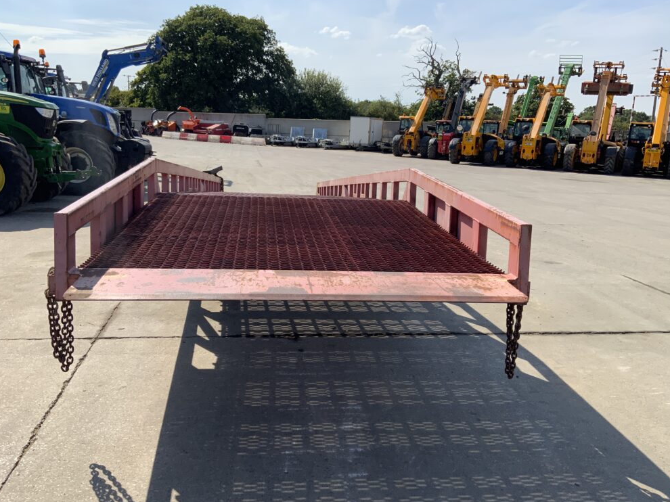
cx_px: 328
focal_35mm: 30
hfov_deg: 60.0
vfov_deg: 46.8
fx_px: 581
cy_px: 250
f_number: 1.8
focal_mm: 3
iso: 16
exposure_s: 1/1912
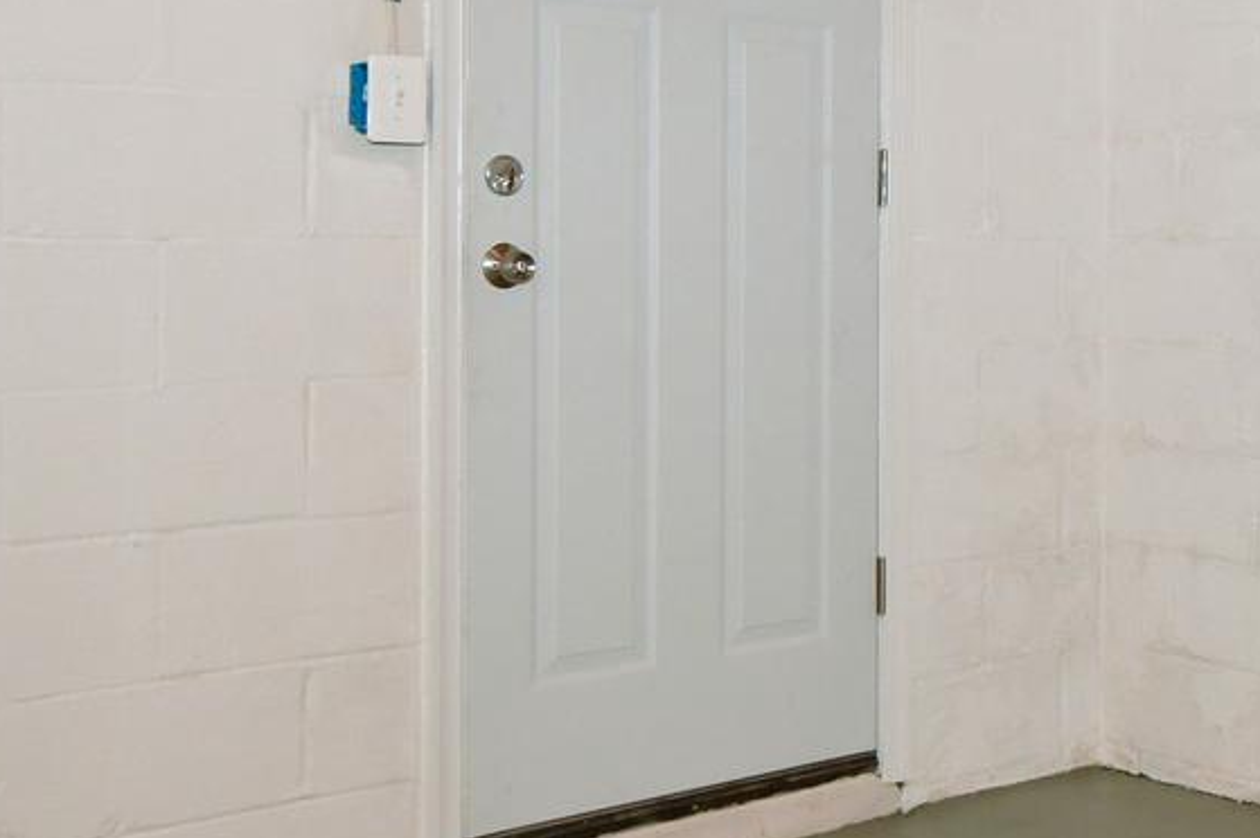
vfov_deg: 24.2
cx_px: 1161
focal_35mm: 55
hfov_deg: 34.1
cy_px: 157
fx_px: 1924
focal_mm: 10
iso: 400
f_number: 5
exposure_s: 1/125
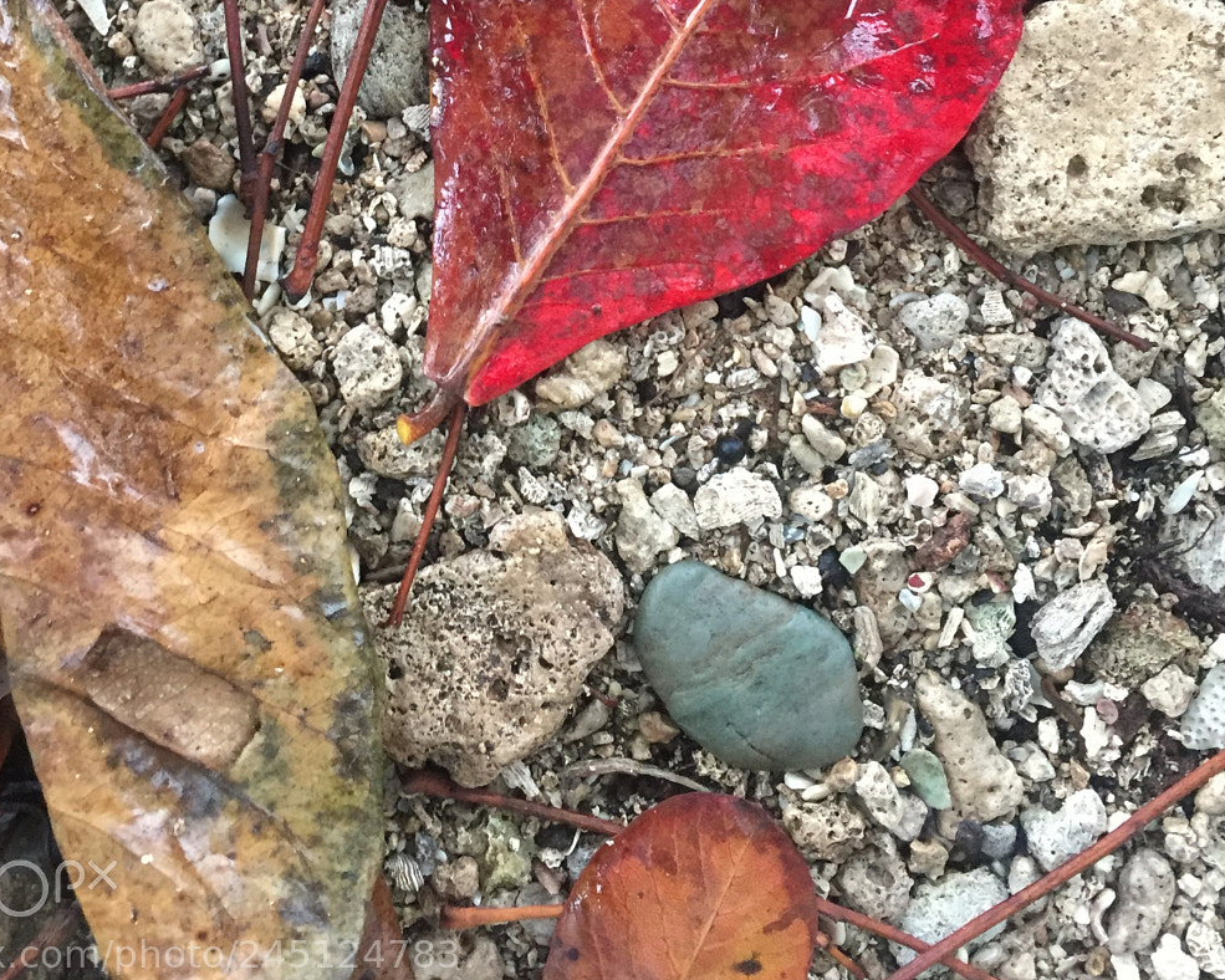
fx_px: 1668
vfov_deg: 30.9
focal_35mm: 46
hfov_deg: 40.3
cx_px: 555
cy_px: 57
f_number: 2.2
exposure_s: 1/17
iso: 250
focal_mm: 4.15
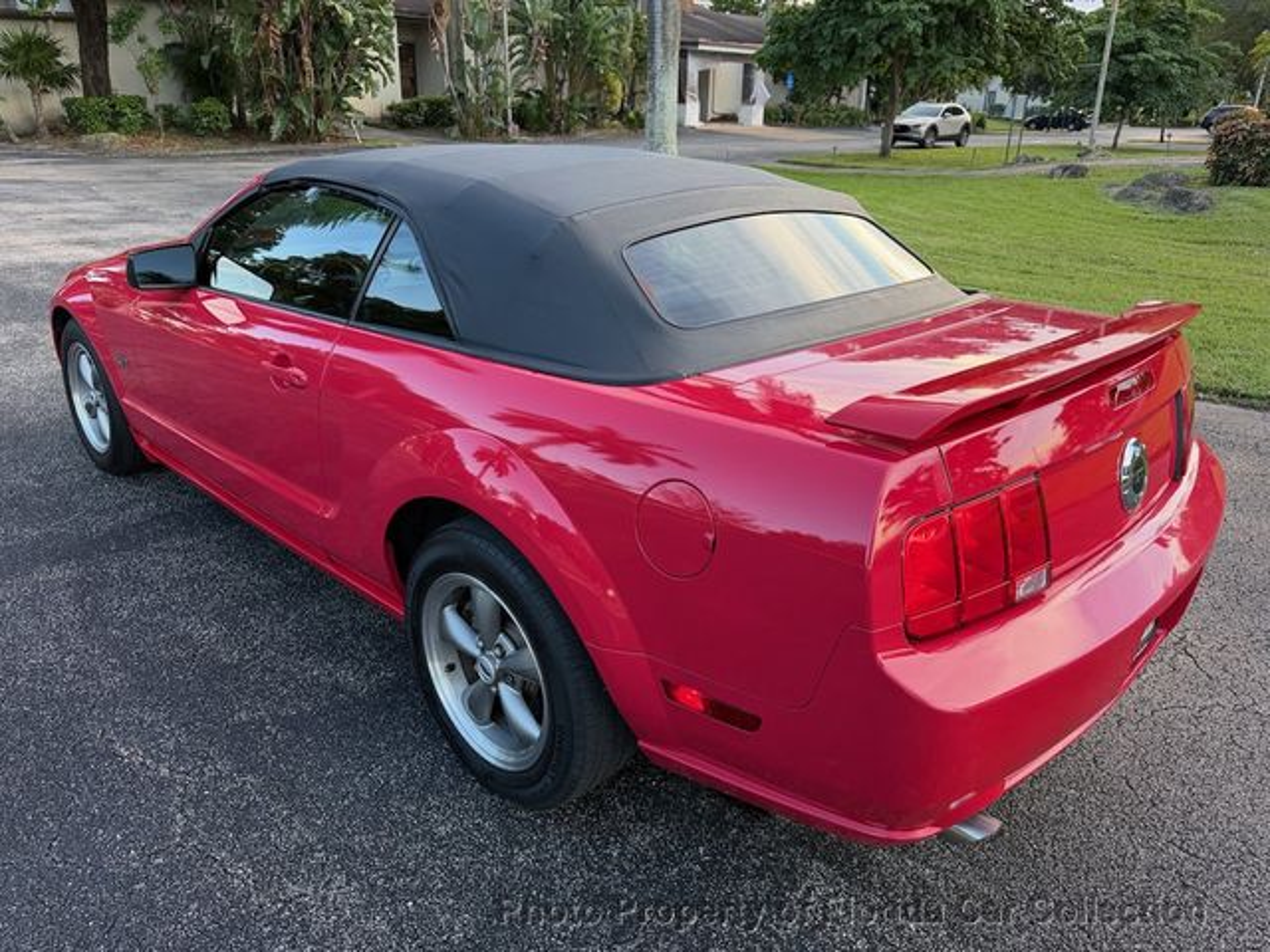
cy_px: 476
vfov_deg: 56.8
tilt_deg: -22.4
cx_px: 635
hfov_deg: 71.6
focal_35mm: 24
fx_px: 881
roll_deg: -1.2
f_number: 1.78
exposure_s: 1/199
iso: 125
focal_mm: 6.76
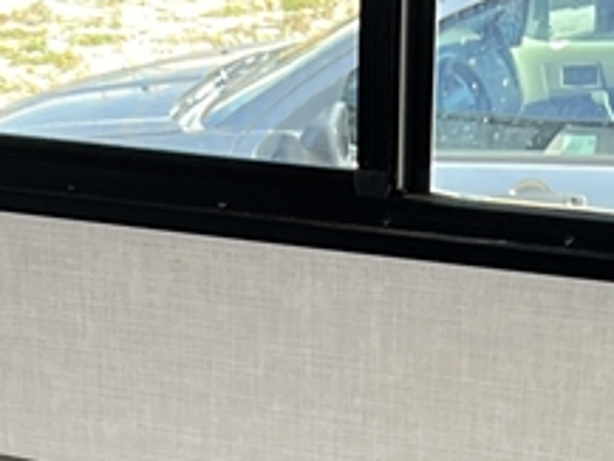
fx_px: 2556
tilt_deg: -32.0
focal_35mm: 144
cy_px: 1058
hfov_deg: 13.7
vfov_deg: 9.3
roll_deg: -0.9
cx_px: 221
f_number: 1.5
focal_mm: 5.7
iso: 125
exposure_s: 1/120
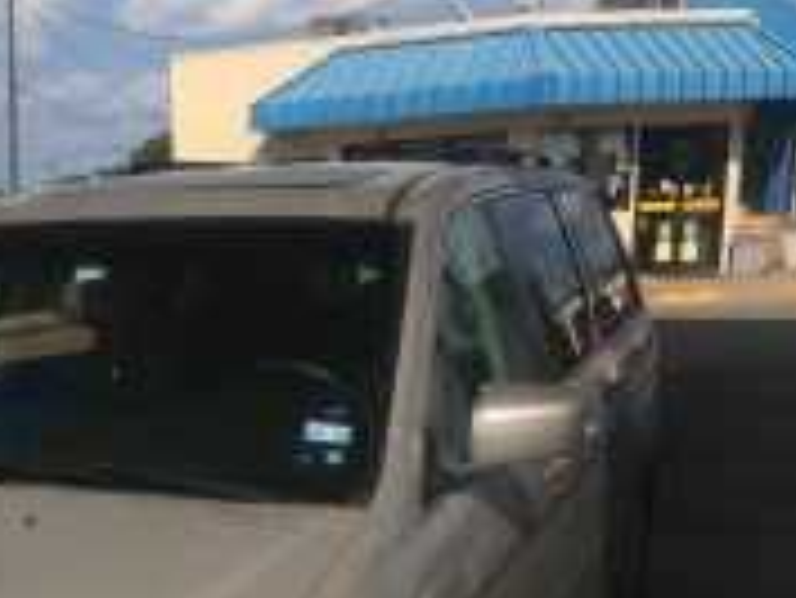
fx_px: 1381
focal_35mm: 60
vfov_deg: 23.3
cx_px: 72
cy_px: 611
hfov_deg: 30.7
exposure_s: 1/2747
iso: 25
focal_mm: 4.15
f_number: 2.2
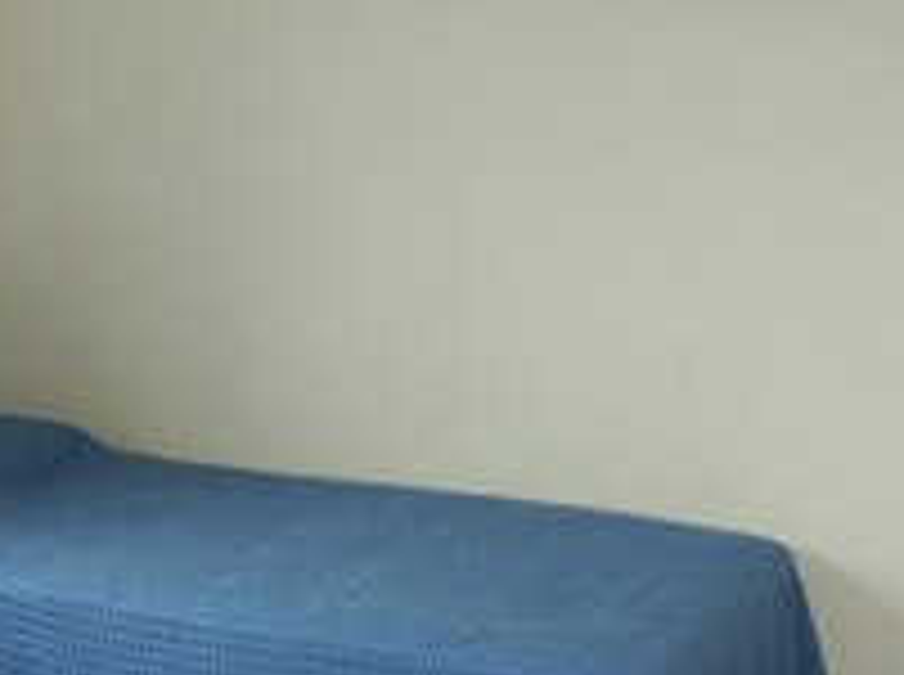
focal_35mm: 67
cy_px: 536
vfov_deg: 21.6
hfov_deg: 28.9
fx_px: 1747
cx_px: 342
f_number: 2.8
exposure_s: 1/45
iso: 200
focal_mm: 7.75
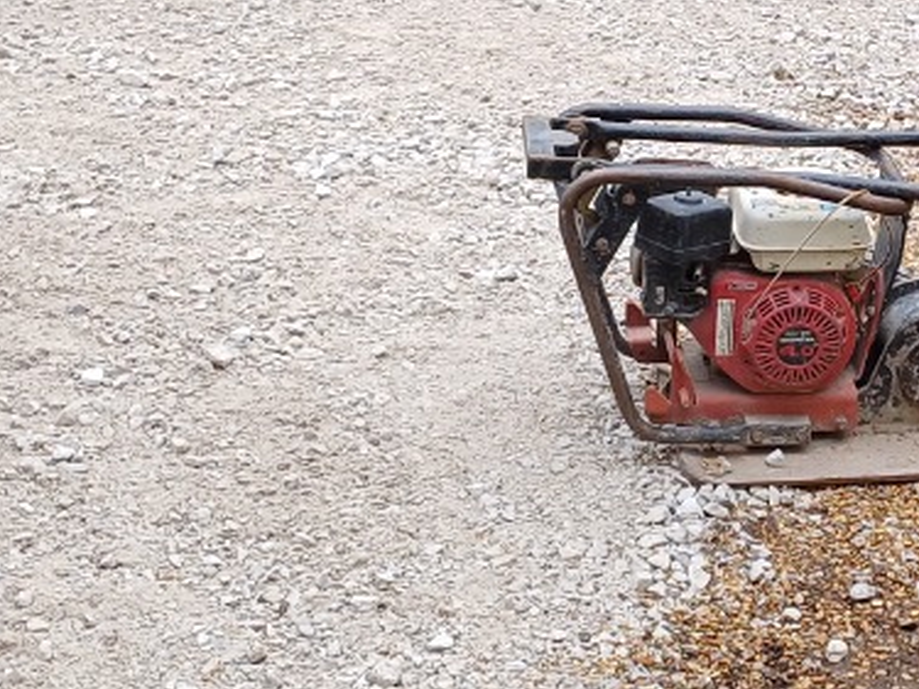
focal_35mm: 80
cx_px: 782
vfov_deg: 18.4
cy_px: 351
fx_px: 2123
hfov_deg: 23.9
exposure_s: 1/281
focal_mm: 4.65
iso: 50
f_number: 1.8
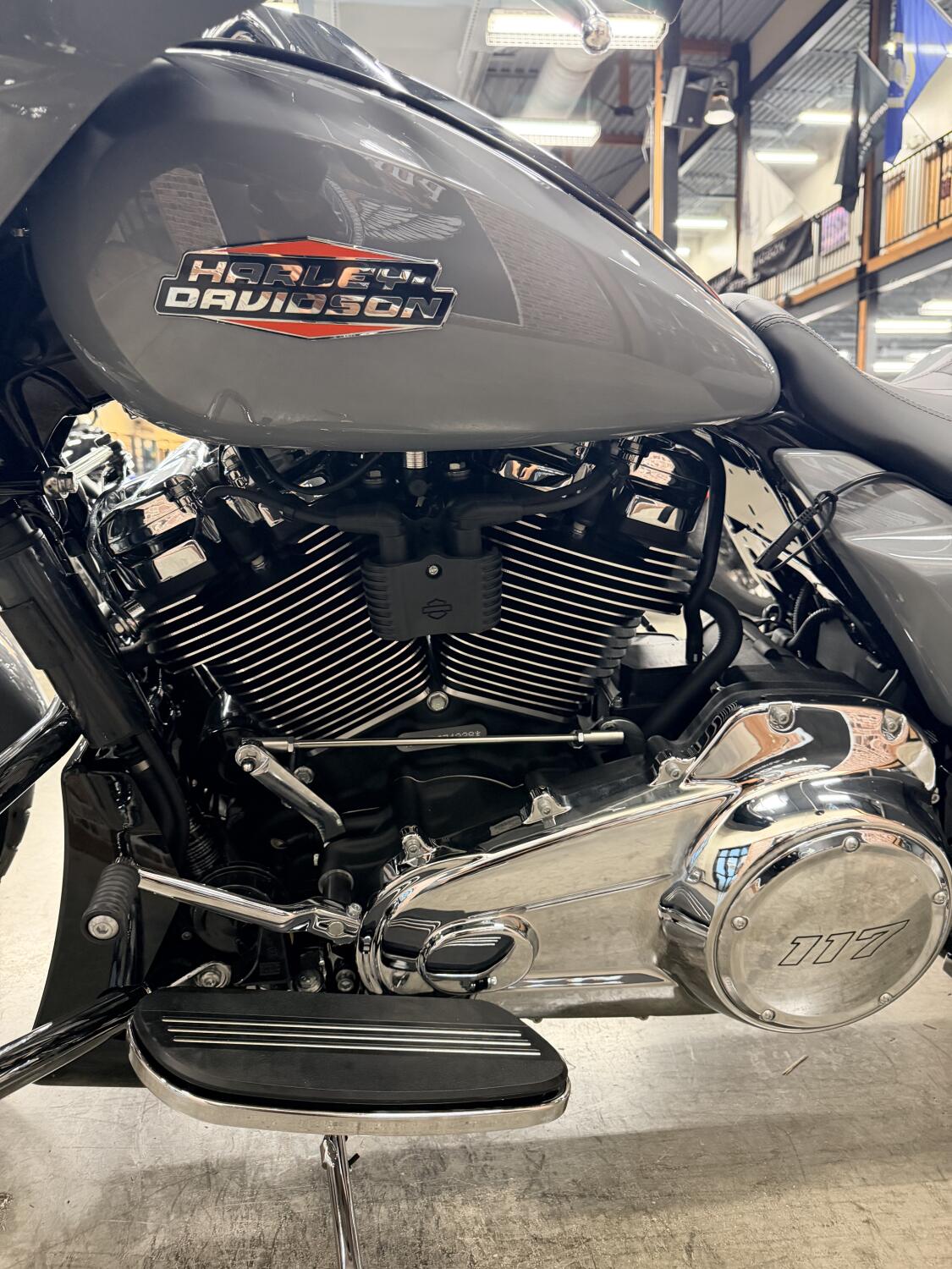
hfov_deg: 56.8
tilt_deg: -9.0
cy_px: 634
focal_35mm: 24
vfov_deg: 71.6
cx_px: 476
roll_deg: +0.1
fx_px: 880
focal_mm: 6.76
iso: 640
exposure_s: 1/60
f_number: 1.78
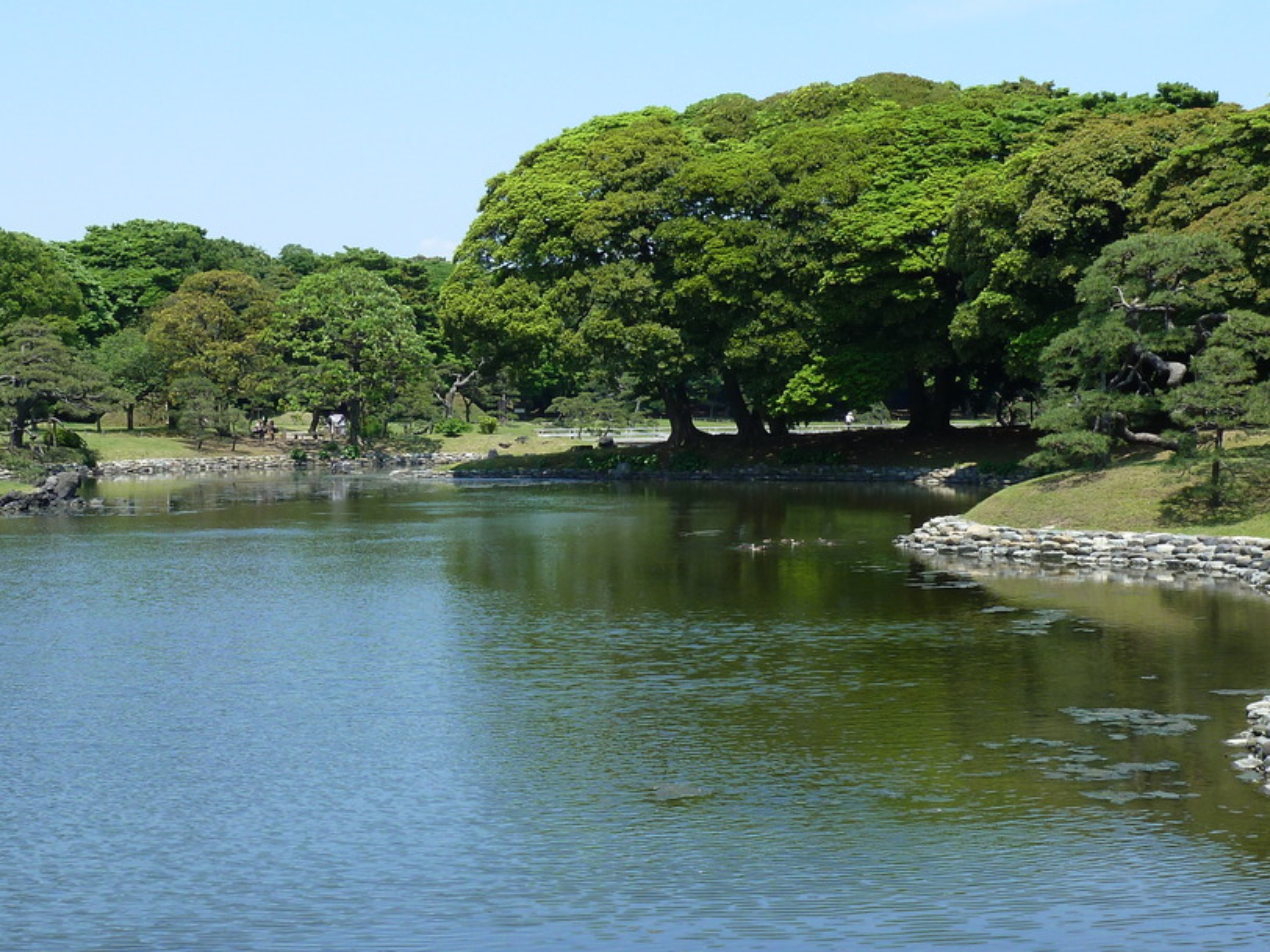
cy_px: 516
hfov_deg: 29.8
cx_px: 538
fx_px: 2385
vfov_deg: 22.6
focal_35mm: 65
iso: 80
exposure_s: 1/320
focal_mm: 7.3
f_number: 4
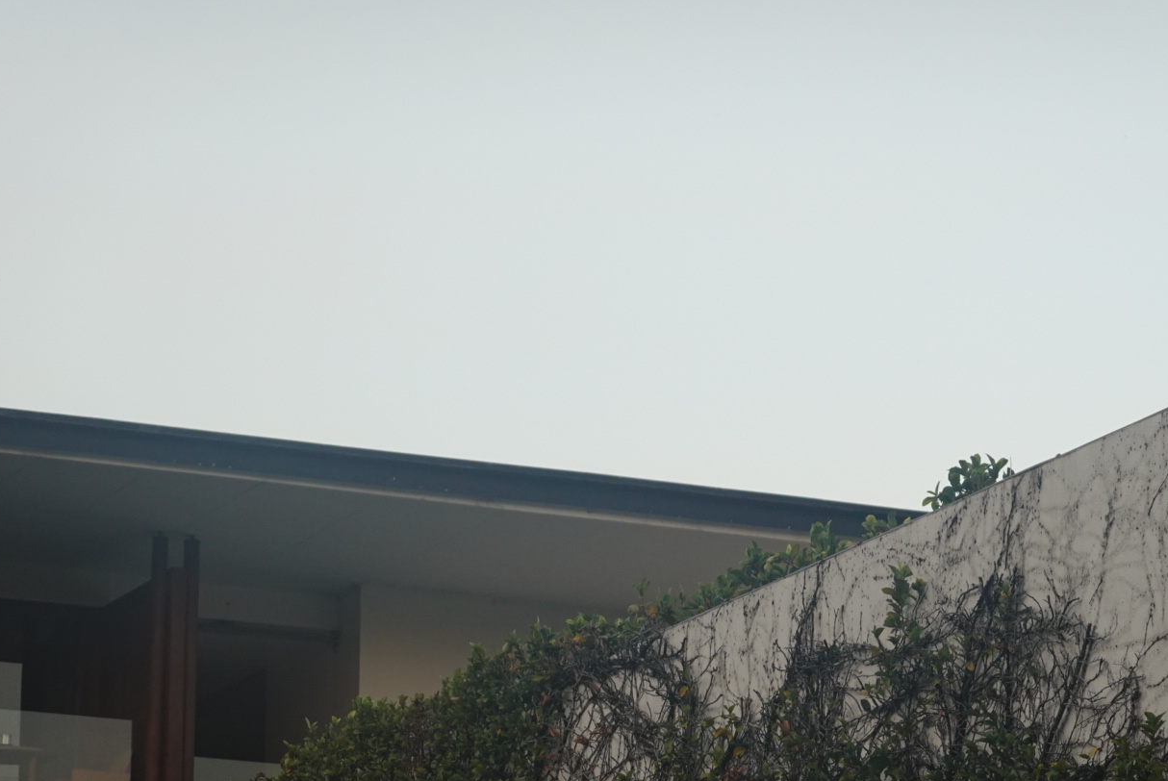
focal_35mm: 165
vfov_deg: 8.3
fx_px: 5358
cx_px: 717
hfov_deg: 12.4
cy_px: 517
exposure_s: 1/125
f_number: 4.5
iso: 320
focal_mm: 45.23
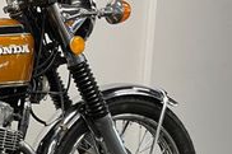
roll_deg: +1.6
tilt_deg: -13.1
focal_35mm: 95
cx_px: -140
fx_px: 612
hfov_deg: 18.4
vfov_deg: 14.2
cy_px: 141
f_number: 1.6
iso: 100
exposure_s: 1/50
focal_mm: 5.1
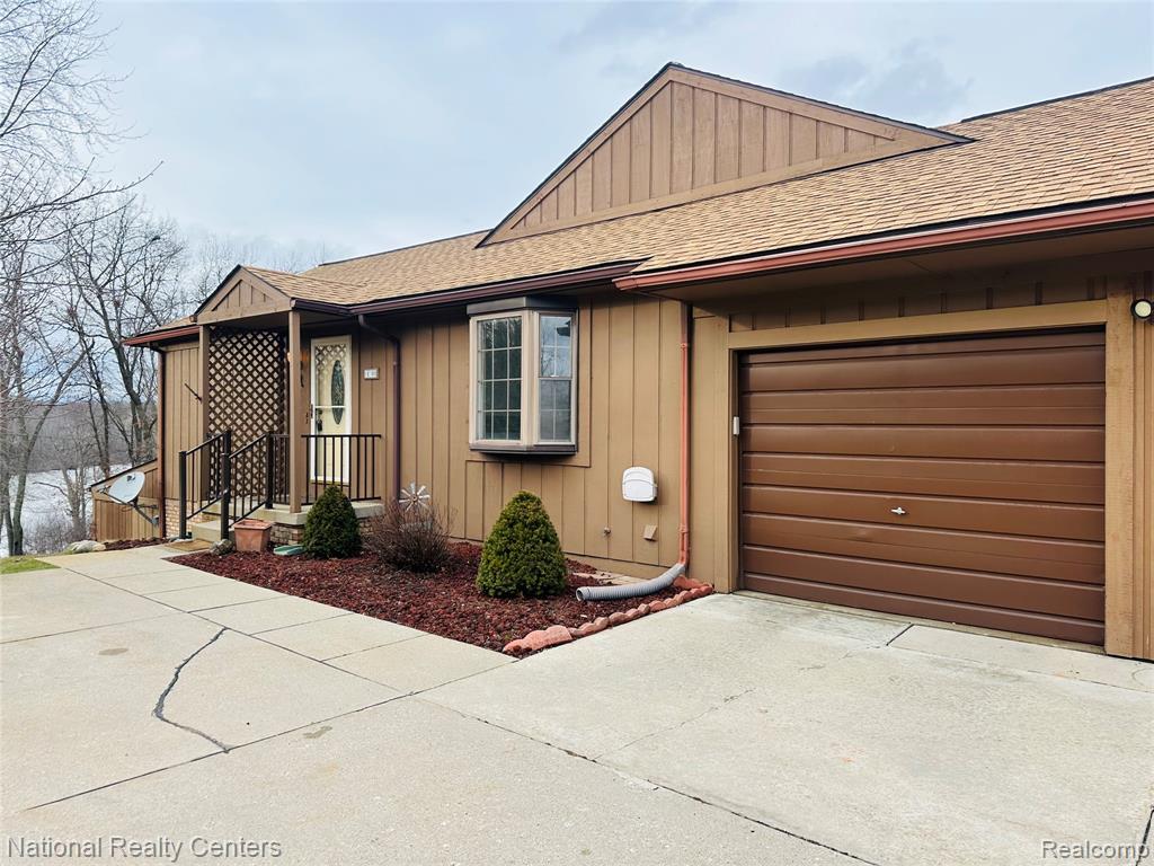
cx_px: 577
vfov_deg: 56.8
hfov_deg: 71.6
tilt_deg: -0.3
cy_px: 433
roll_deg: -0.7
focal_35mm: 24
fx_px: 800
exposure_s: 1/729
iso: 80
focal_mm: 6.86
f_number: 1.78
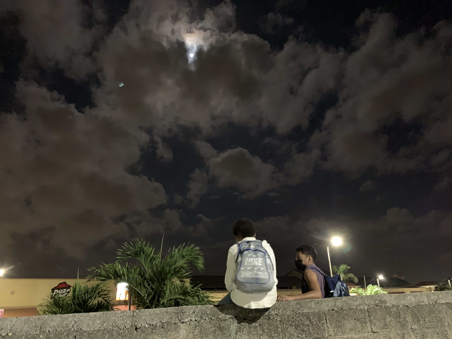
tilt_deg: +19.2
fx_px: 339
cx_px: 226
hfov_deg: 67.3
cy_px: 170
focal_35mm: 26
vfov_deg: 53.1
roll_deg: +1.6
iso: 800
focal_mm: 4.25
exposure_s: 1/4
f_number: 1.8
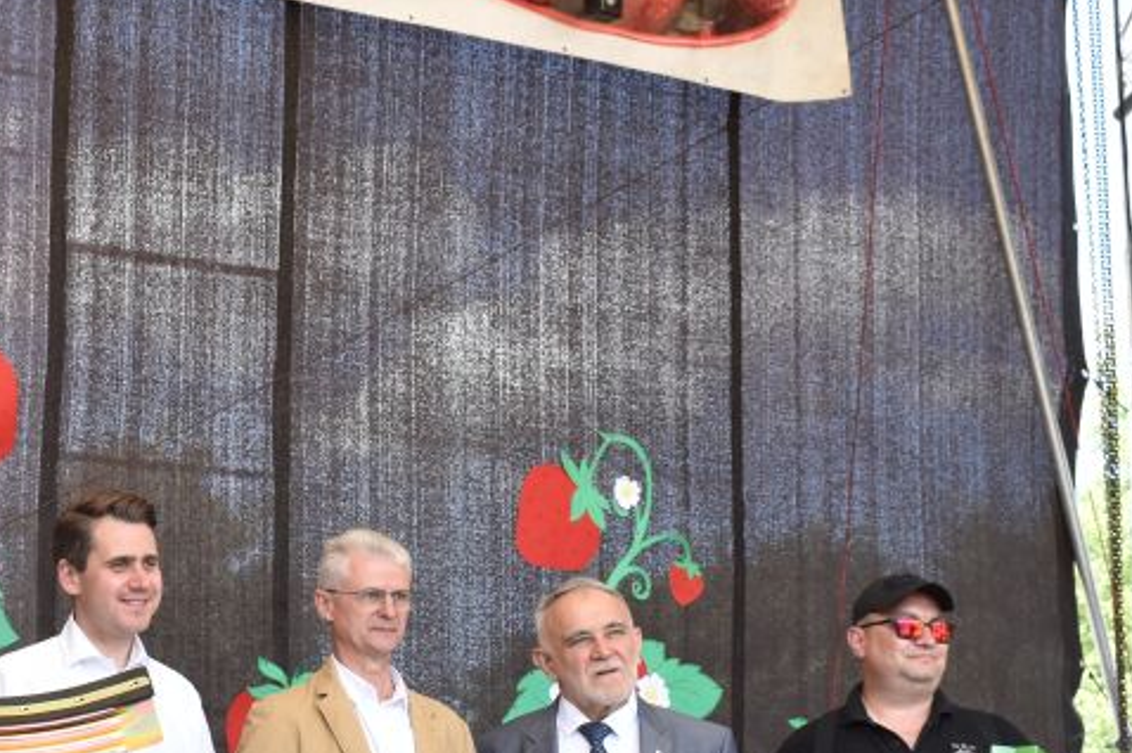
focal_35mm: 98
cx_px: 144
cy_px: 694
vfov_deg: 13.8
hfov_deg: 20.5
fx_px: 3079
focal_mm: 26
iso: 400
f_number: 7.1
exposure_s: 1/200
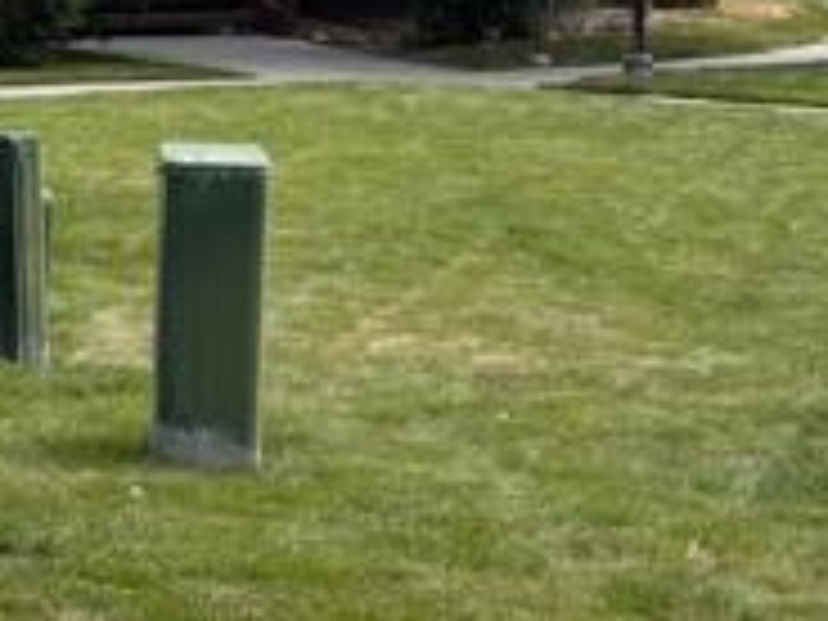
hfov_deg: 11.9
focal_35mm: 145
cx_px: -896
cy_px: 162
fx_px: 3468
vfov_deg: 10.2
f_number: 1.5
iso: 50
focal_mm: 5.7
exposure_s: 1/2252
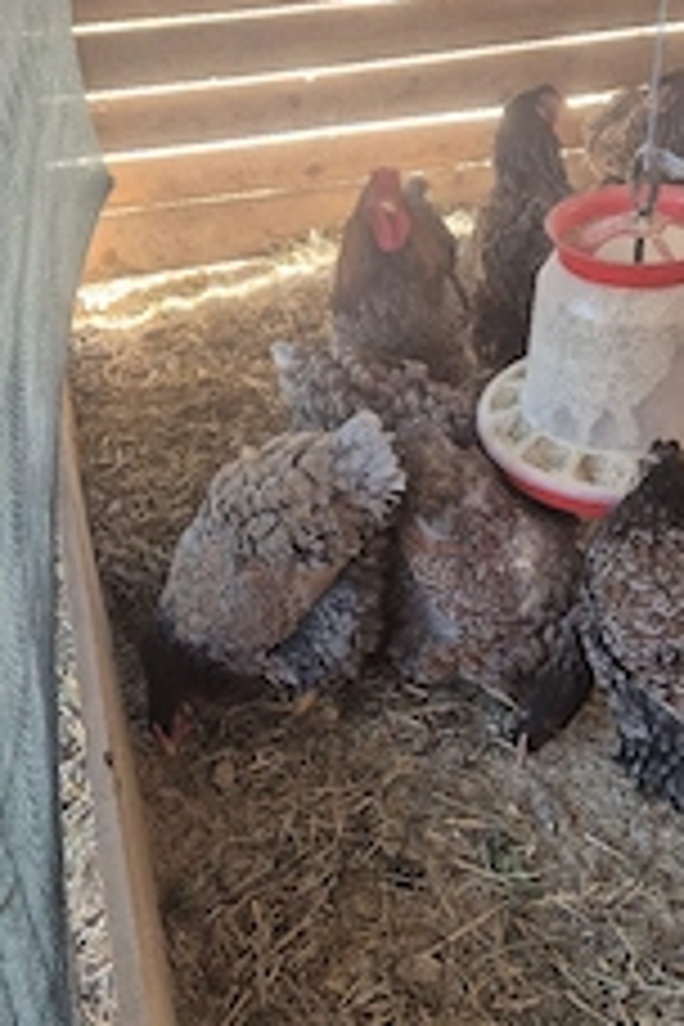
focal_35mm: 42
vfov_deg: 46.3
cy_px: 562
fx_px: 1197
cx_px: 360
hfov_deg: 31.9
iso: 400
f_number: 1.8
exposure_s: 1/100
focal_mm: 5.4
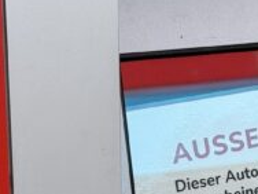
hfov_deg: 9.9
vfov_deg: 7.5
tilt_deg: -18.0
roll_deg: -2.3
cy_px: 226
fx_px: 1461
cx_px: 318
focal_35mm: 196
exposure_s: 1/1330
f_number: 1.78
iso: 64
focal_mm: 6.76
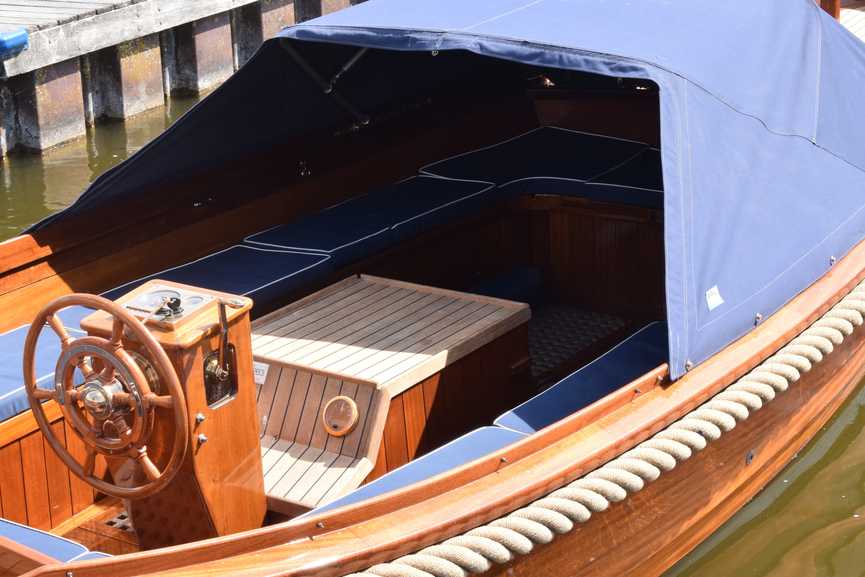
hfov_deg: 26.0
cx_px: 432
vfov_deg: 17.5
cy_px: 288
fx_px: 1874
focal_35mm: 78
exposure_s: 1/160
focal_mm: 52
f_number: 18
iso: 640
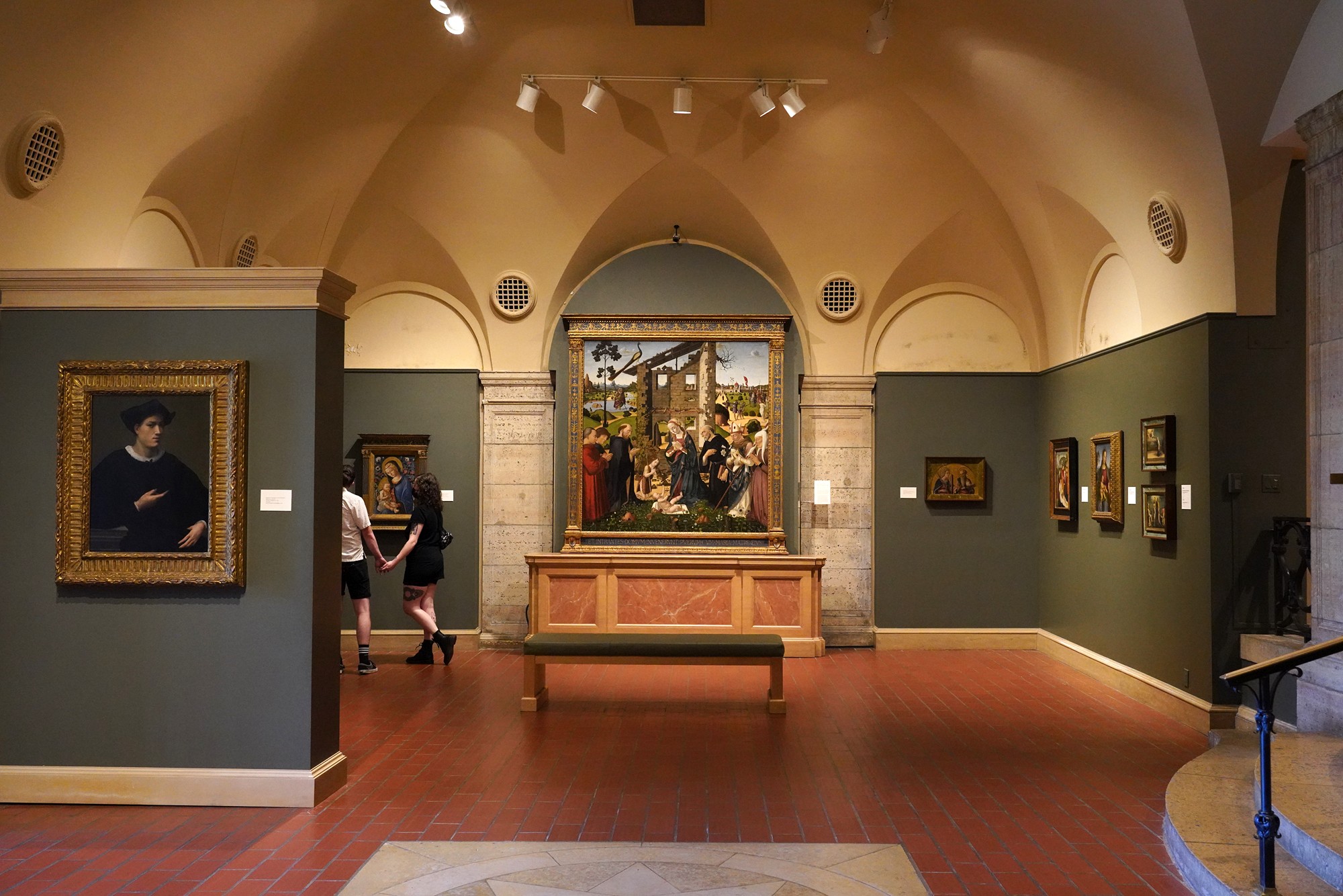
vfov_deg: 38.9
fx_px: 1268
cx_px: 672
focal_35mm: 34
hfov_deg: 55.8
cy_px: 448
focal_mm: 34
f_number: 7.1
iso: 6400
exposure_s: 1/100
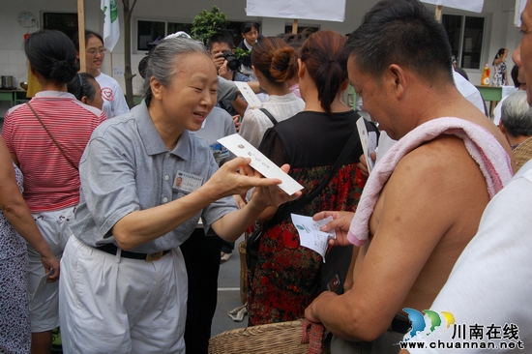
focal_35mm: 36
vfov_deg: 36.8
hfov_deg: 53.2
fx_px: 532
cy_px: 177
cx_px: 266
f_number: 10
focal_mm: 24
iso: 800
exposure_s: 1/400
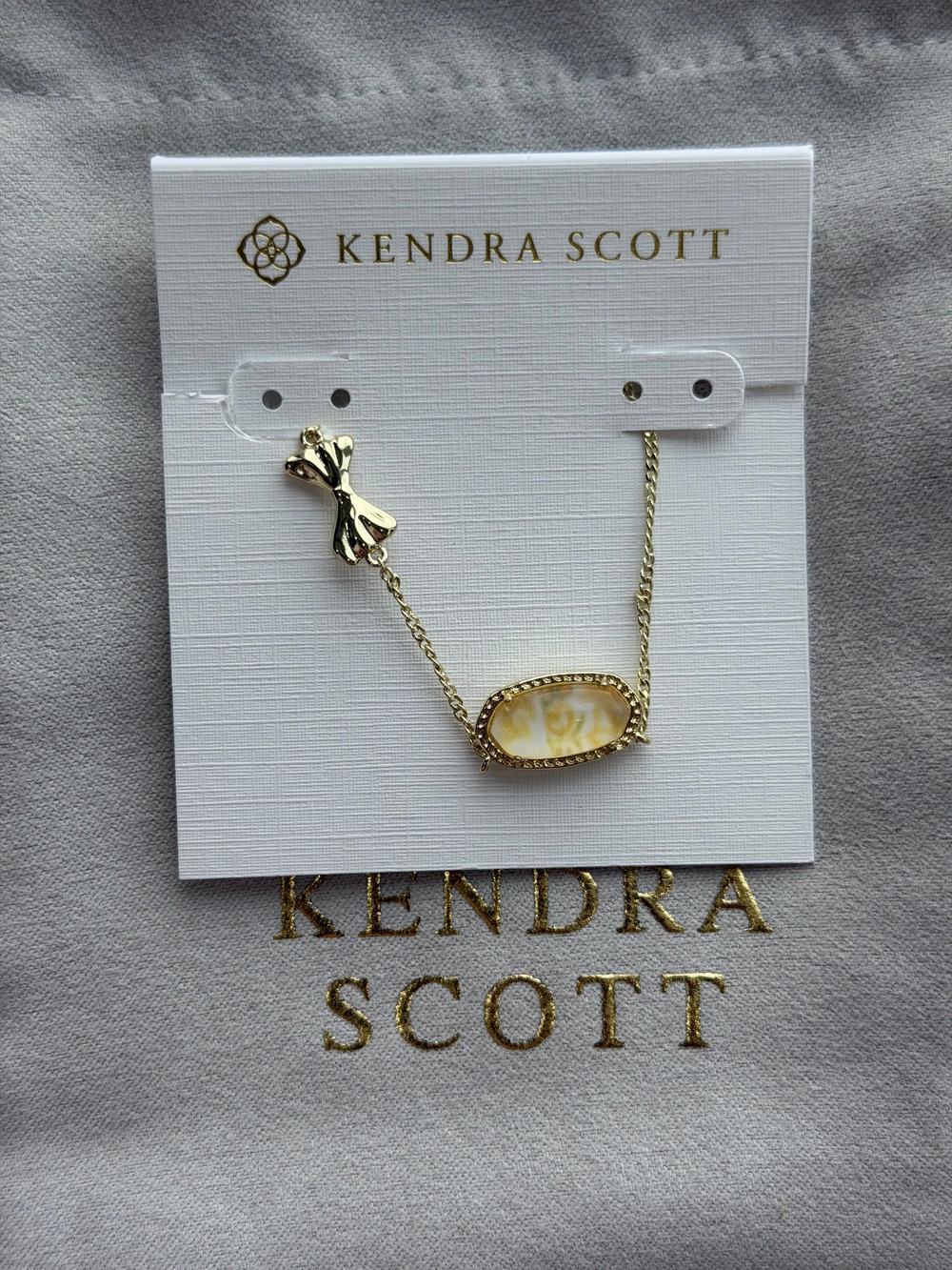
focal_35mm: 48
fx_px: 1760
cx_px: 476
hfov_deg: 30.3
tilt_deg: -73.9
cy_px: 635
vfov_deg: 39.7
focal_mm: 6.76
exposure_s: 1/276
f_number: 1.78
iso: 64
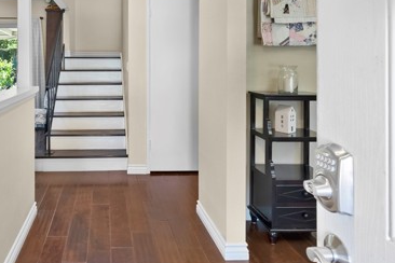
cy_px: 61
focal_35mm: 28
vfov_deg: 44.6
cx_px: 108
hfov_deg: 62.4
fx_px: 307
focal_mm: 16
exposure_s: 1/13
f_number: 9
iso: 2000
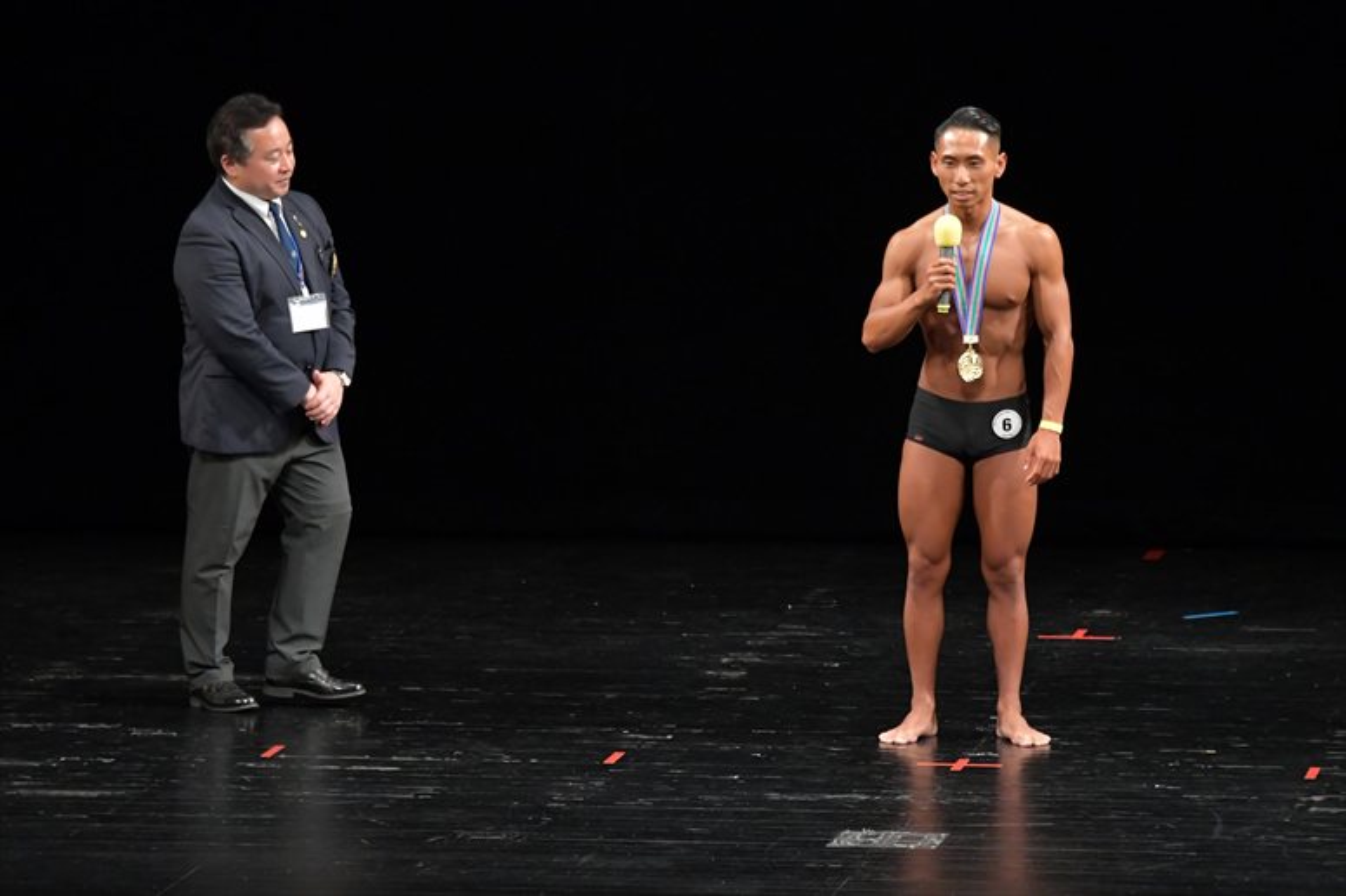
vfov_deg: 5.7
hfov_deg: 8.6
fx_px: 8969
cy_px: 448
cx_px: 673
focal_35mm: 240
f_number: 5.6
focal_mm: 160
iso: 3200
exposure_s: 1/400
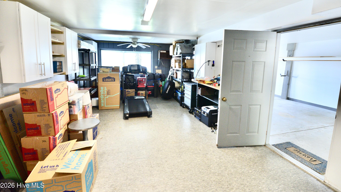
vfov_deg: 66.6
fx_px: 145
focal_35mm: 16
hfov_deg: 99.4
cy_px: 80
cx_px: 168
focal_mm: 15
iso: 1600
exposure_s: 1/125
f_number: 4.5
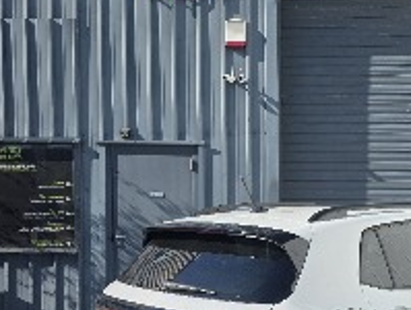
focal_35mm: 48
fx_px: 571
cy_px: 231
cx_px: 326
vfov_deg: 29.9
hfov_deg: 38.2
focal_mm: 6.3
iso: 80
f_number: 1.7
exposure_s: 1/6150
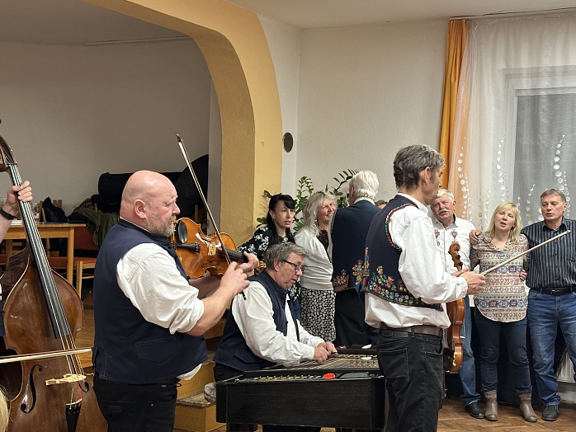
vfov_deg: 26.5
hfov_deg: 34.9
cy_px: 246
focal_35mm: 55
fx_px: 915
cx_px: 312
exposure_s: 1/50
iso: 125
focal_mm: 6.86
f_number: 1.78
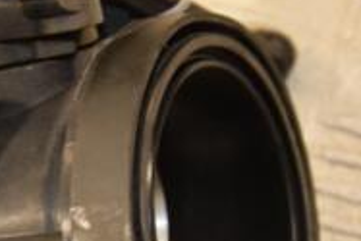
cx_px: 15
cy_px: 208
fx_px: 2509
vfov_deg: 5.5
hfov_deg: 8.2
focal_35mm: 250
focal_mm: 52
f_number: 5
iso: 800
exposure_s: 1/125
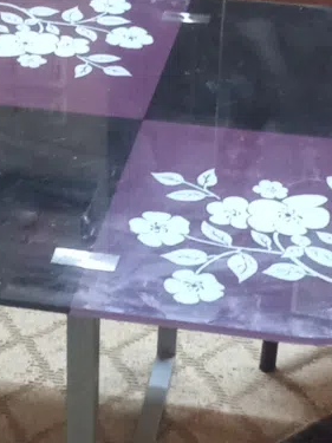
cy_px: 257
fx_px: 1305
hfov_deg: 14.5
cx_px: 134
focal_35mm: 102
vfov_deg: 19.3
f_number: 2
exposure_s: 1/20
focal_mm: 2.87
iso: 1600
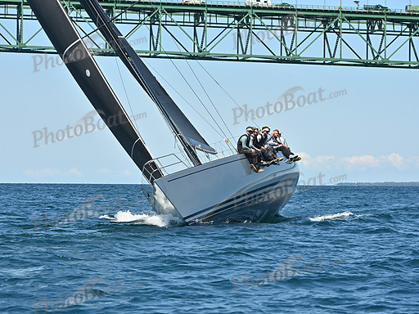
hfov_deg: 11.7
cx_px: 190
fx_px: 2046
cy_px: 157
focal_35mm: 169
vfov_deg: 8.8
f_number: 9
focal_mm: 155
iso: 320
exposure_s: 1/1000
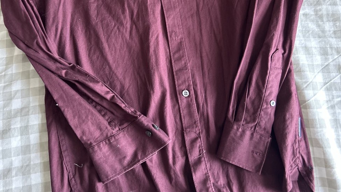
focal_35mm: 38
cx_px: 170
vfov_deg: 30.1
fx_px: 344
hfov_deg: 52.8
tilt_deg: -75.6
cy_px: 26
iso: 400
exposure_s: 1/33
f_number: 1.5
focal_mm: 5.7
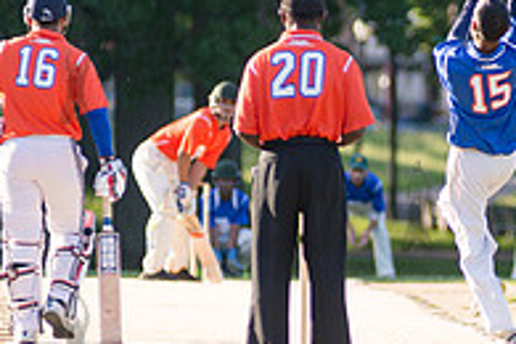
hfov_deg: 3.8
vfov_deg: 2.5
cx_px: 415
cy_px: 205
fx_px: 7868
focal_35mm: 549
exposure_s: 1/2000
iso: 400
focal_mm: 185
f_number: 2.8
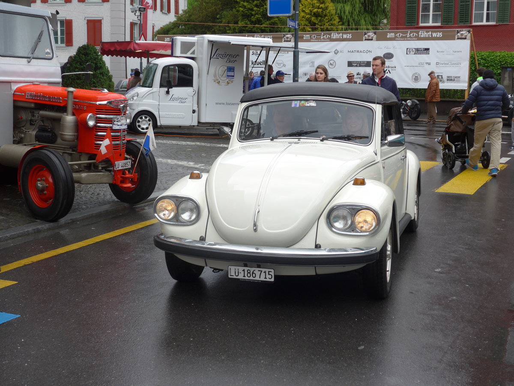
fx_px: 772
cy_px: 193
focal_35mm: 52
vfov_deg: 28.0
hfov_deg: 36.8
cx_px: 257
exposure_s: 1/400
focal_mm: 10.7
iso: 80
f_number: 3.3
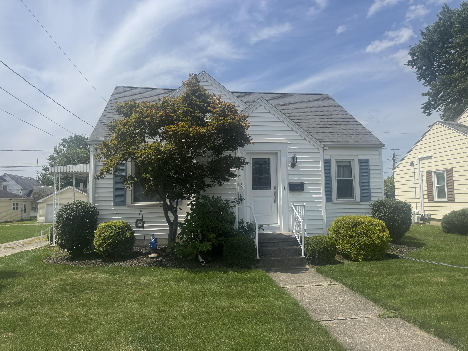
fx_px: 324
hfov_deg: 71.6
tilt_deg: +5.0
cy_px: 176
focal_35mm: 24
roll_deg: +0.1
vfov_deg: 56.8
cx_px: 234
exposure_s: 1/6410
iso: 80
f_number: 1.78
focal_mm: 6.76
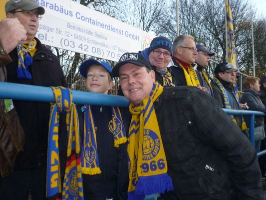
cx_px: 133
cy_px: 100
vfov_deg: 43.0
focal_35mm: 33
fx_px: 254
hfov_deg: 55.3
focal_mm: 5.5
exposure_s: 1/30
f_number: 2.8
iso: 80
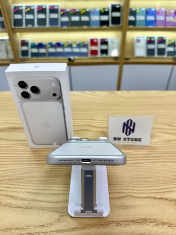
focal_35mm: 24
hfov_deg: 56.8
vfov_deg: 71.6
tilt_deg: -37.1
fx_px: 163
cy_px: 118
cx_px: 88
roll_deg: -1.4
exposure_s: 1/150
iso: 64
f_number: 1.78
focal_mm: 6.76
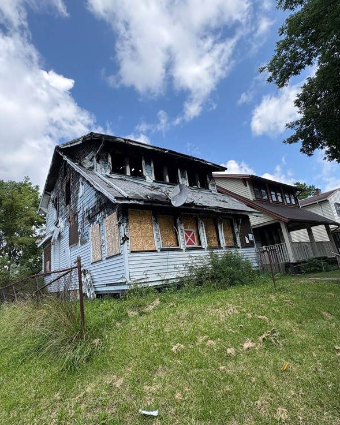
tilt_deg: +16.4
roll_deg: +8.2
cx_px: 161
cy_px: 212
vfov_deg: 83.3
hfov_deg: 70.8
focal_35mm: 19
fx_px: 239
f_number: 2.2
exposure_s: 1/1160
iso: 64
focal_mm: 2.22
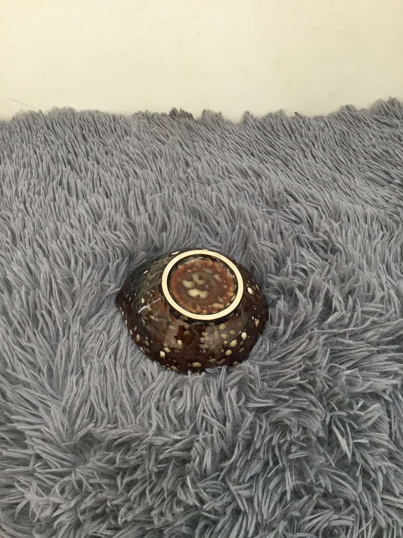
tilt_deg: -51.4
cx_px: 202
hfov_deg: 45.4
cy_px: 269
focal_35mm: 31
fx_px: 481
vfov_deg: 58.4
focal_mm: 3.3
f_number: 2.4
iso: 80
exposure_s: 1/33
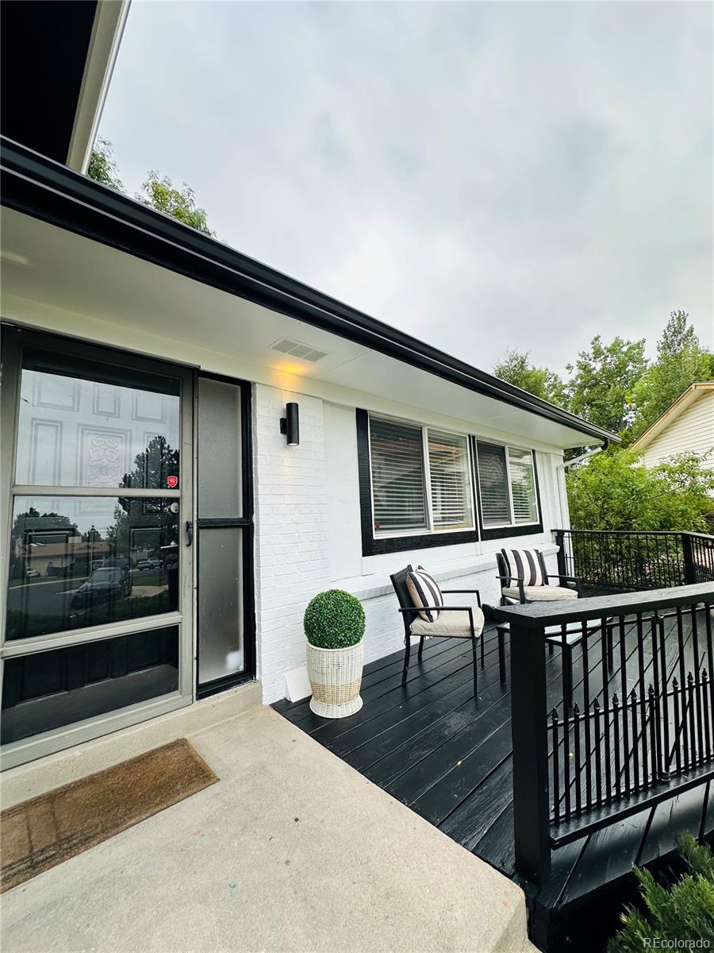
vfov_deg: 102.1
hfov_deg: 85.7
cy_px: 476
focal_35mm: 14
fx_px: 385
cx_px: 357
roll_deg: +1.6
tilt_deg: +6.1
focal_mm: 2.22
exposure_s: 1/932
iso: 40
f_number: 2.2
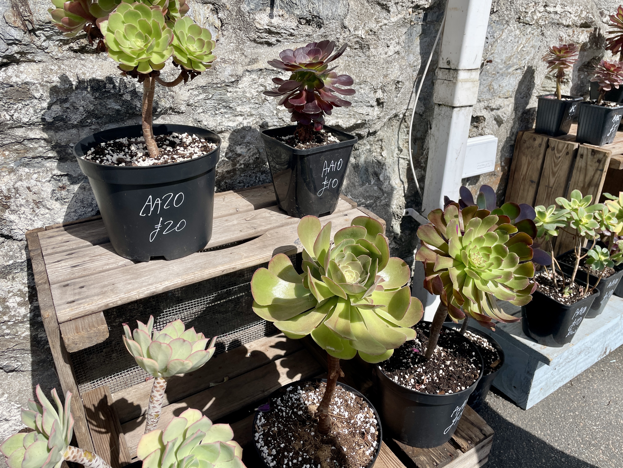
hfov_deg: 67.3
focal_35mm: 26
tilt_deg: -22.7
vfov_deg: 53.1
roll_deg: -1.1
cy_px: 234
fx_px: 468
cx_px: 312
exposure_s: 1/2882
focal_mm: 4.2
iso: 32
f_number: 1.6
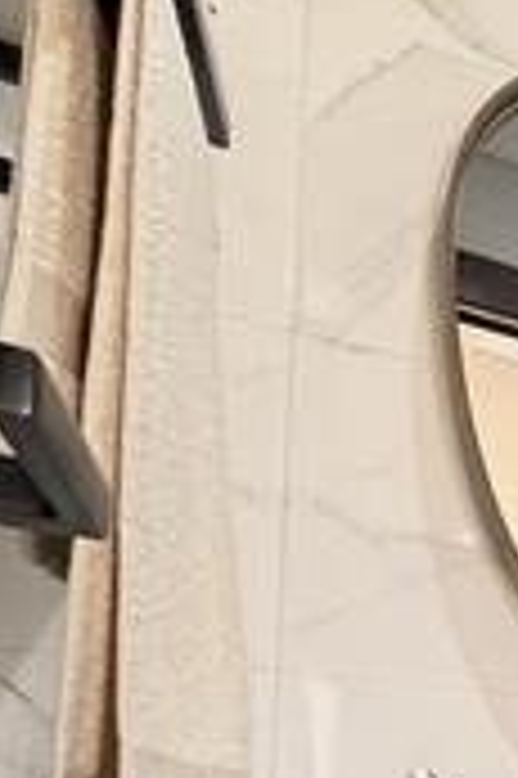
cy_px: 841
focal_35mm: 54
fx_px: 1168
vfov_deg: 32.7
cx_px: 1401
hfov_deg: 13.1
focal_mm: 2.22
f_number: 2.2
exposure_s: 1/100
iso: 500
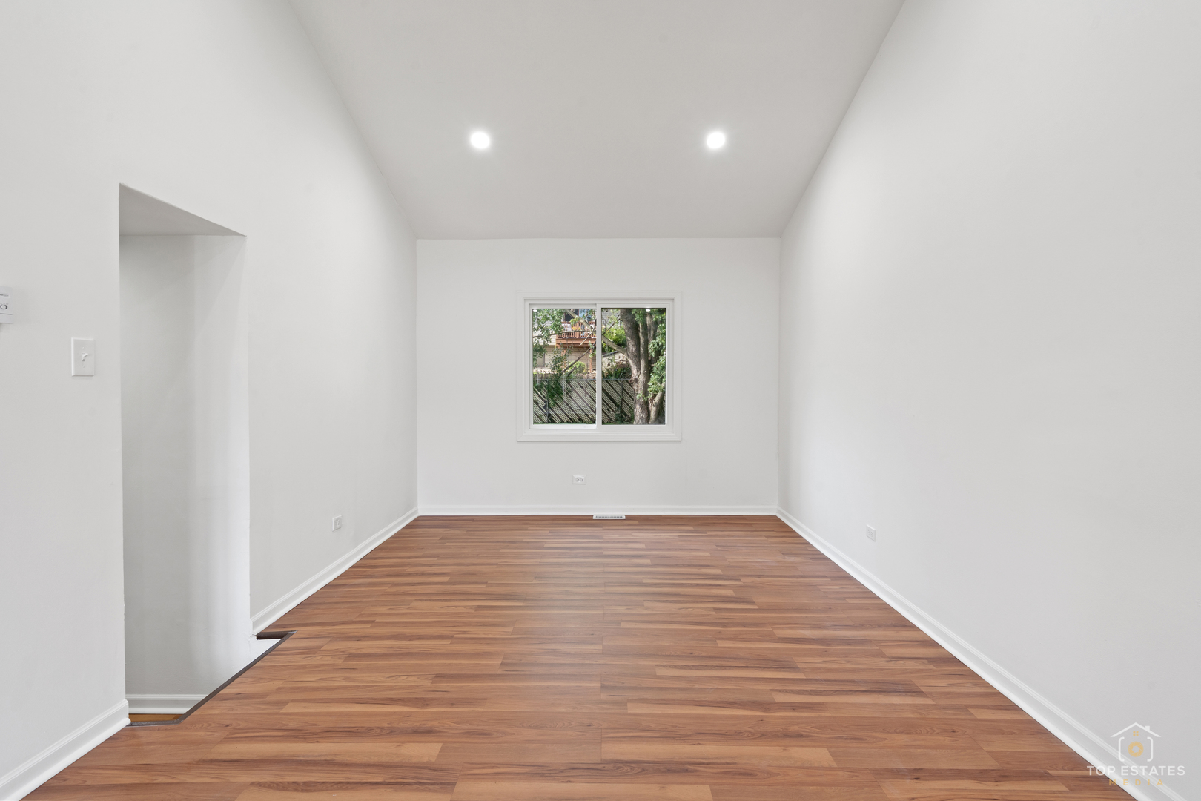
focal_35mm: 17
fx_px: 567
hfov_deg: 93.3
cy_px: 400
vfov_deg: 70.4
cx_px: 600
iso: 200
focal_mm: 17
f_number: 10
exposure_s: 1/2
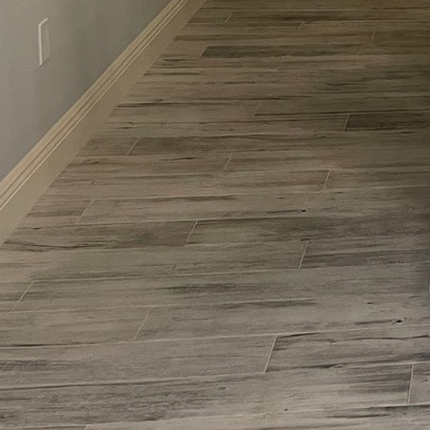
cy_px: -147
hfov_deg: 16.7
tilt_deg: -7.1
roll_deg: -1.9
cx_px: 724
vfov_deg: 17.9
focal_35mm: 90
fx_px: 1265
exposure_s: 1/60
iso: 100
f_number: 1.6
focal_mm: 4.2
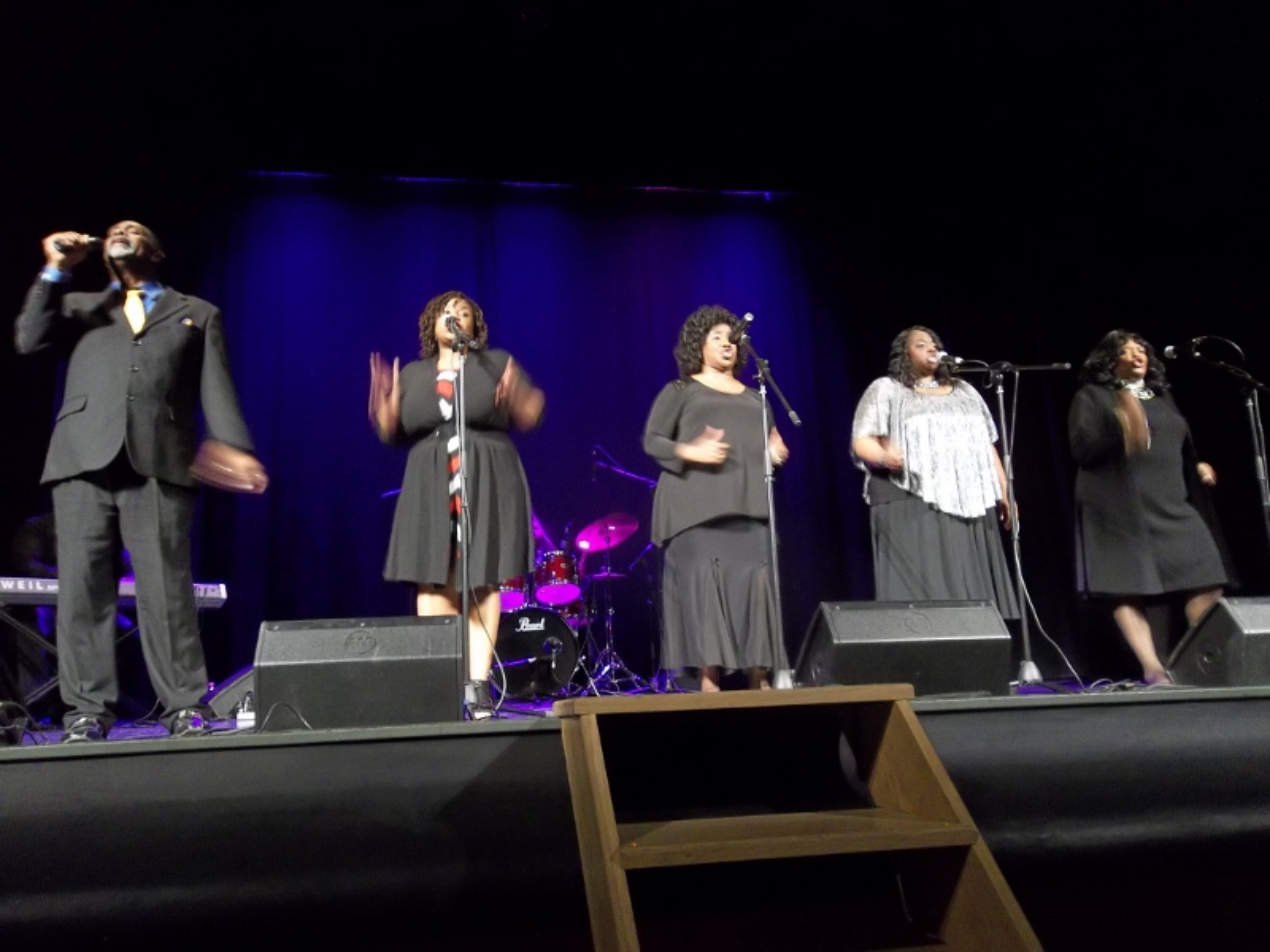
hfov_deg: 65.3
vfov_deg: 51.4
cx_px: 635
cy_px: 476
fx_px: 991
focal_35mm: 27
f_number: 3.5
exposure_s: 1/8
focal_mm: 4.9
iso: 320
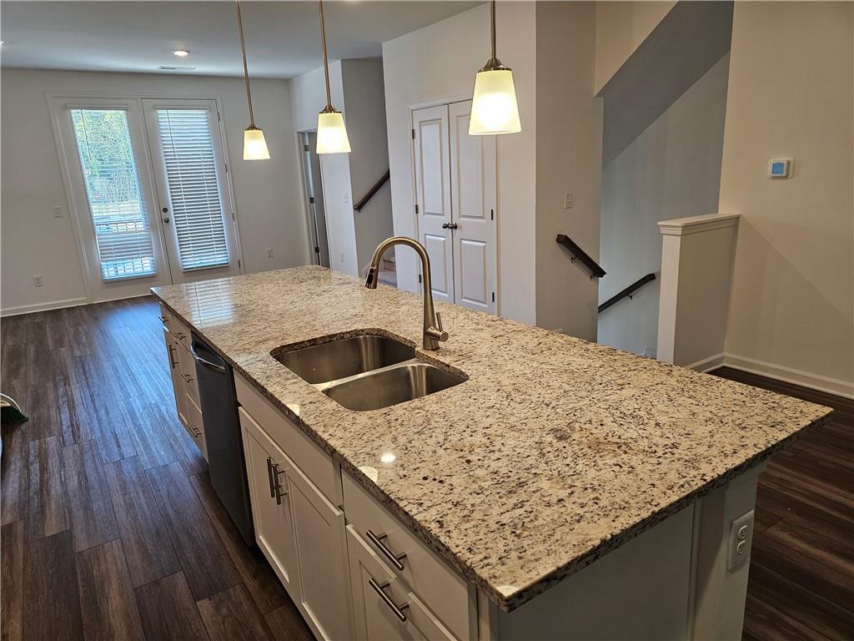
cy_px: 320
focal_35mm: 23
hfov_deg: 73.9
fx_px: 567
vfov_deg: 58.9
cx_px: 427
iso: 160
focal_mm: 6.3
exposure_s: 1/120
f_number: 1.7
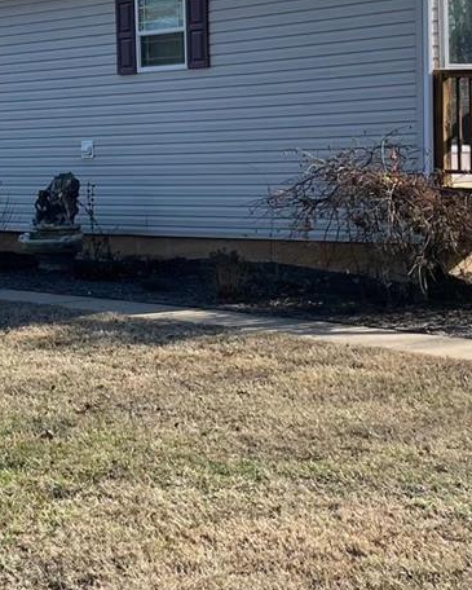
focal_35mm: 89
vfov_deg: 21.5
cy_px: 232
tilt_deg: -4.0
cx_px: 50
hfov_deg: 17.0
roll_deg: +1.6
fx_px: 1554
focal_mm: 4.2
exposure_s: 1/2053
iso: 32
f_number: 1.6
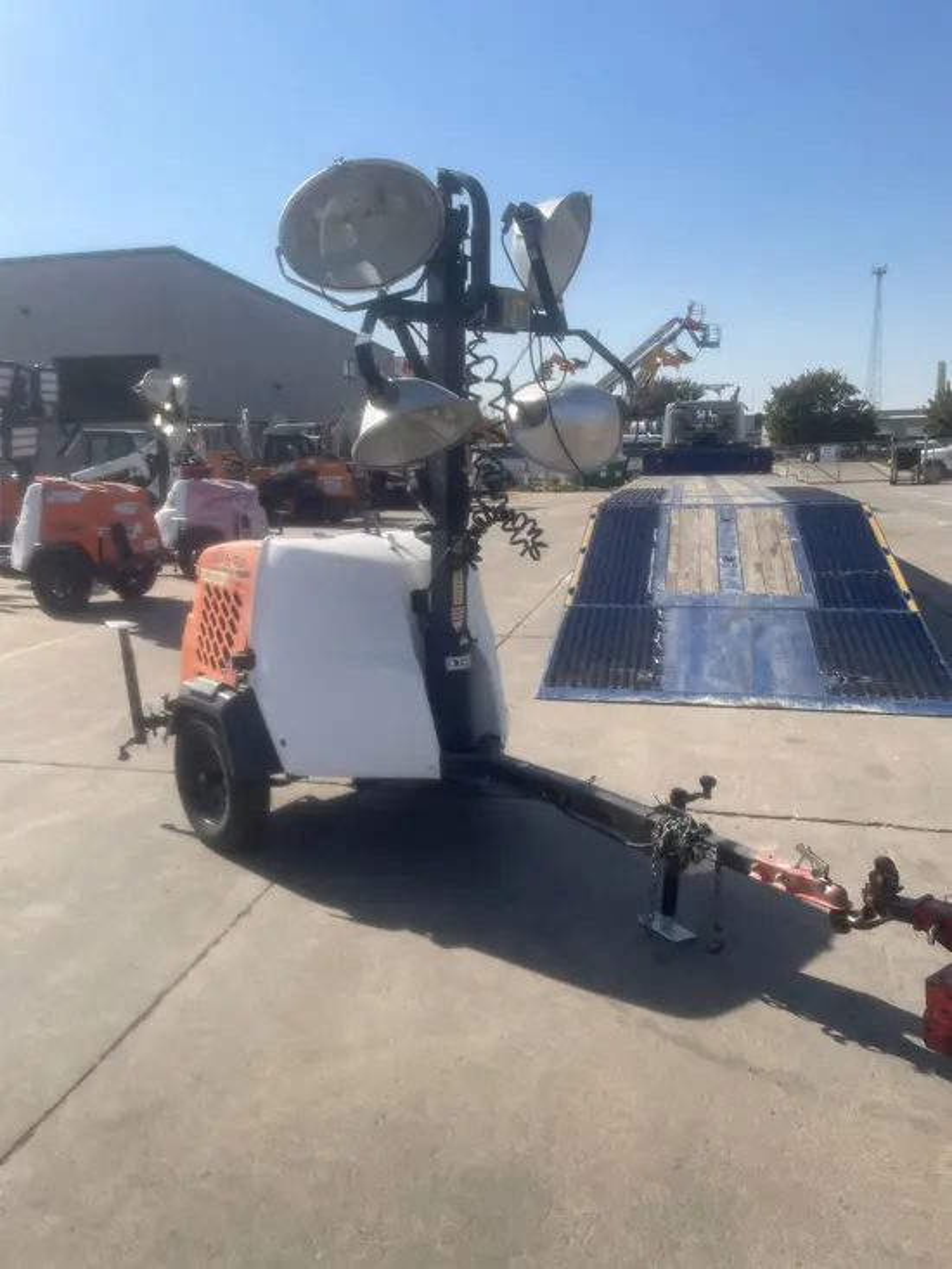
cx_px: 476
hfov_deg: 53.1
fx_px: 953
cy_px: 634
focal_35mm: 26
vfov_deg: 67.3
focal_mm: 4.2
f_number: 1.6
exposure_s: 1/3861
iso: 32
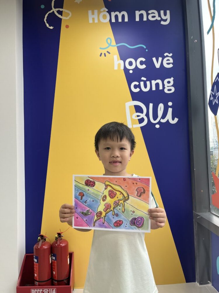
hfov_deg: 53.1
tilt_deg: +1.3
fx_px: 219
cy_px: 146
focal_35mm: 26
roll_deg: +1.8
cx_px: 110
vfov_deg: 67.3
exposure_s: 1/139
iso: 32
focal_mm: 5.1
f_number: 1.6
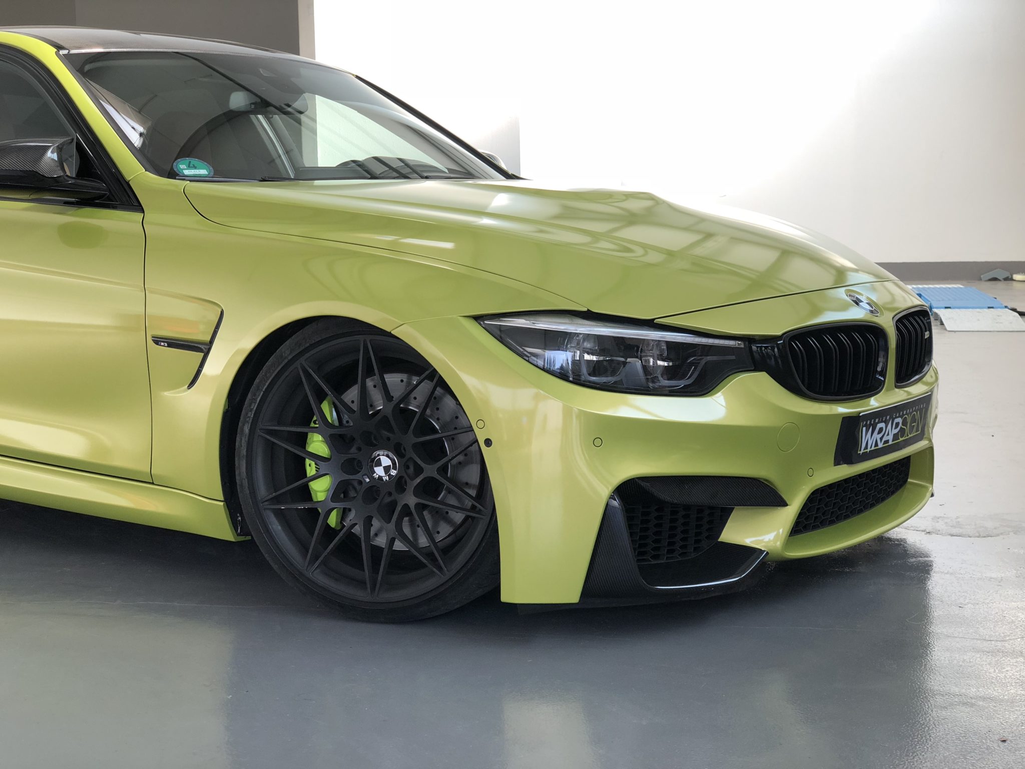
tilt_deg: -6.1
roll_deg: +1.1
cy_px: 384
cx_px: 512
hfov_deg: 36.8
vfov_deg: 28.0
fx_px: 1540
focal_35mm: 52
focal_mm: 6
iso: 20
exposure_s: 1/120
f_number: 2.4
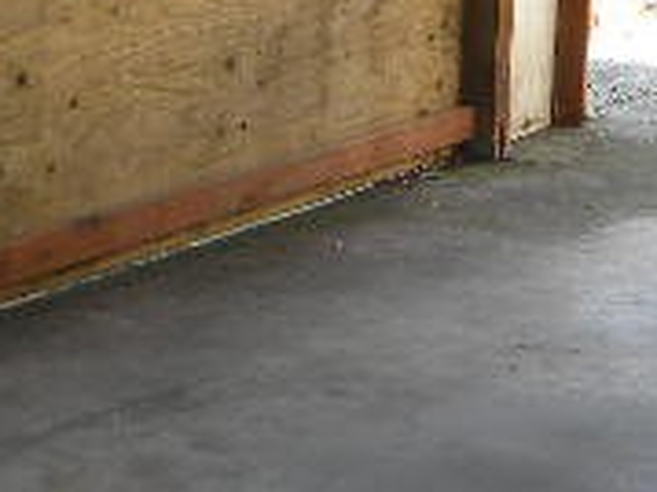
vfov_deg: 11.4
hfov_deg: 15.2
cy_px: 26
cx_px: 110
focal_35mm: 129
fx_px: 2447
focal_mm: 6.4
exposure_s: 1/58.5
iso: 80
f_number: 3.7
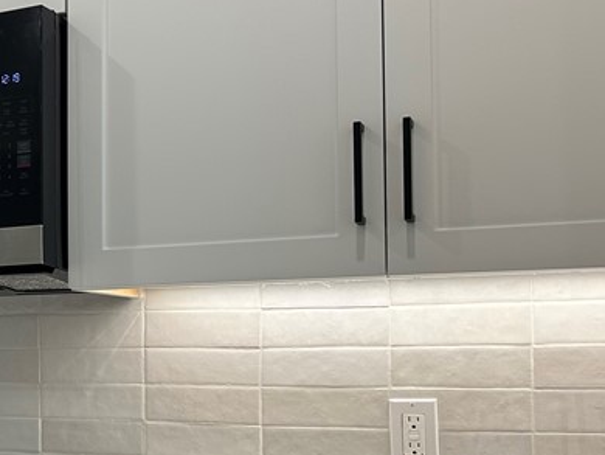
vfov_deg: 23.1
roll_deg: +0.1
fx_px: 1102
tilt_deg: +1.7
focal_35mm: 63
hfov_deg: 27.6
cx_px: -87
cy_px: 329
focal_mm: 6.86
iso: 80
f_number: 1.78
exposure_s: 1/135
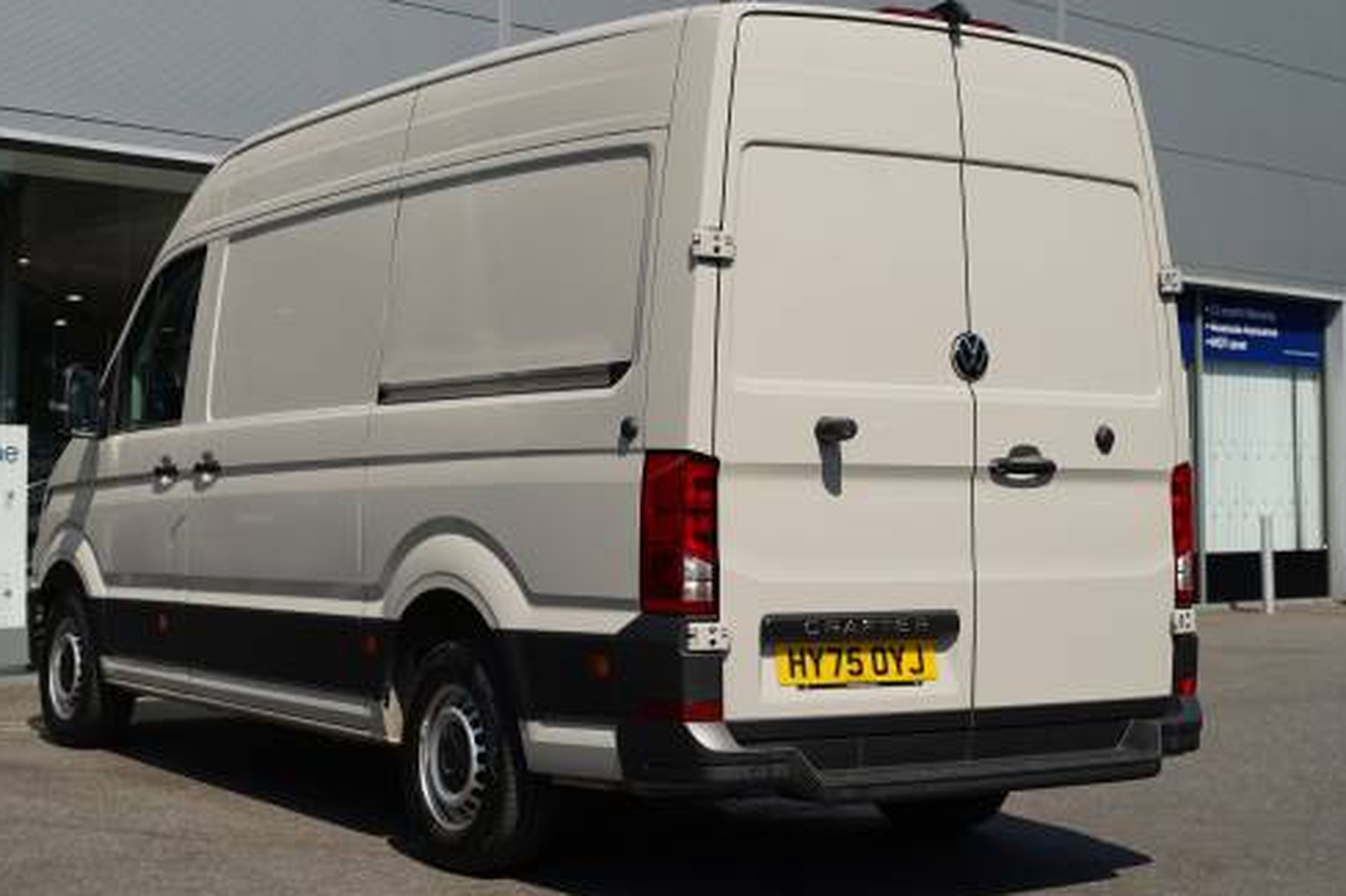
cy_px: 386
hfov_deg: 33.7
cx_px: 692
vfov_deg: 22.8
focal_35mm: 60
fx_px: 2225
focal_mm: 45.4
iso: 100
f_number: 4.5
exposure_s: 1/500
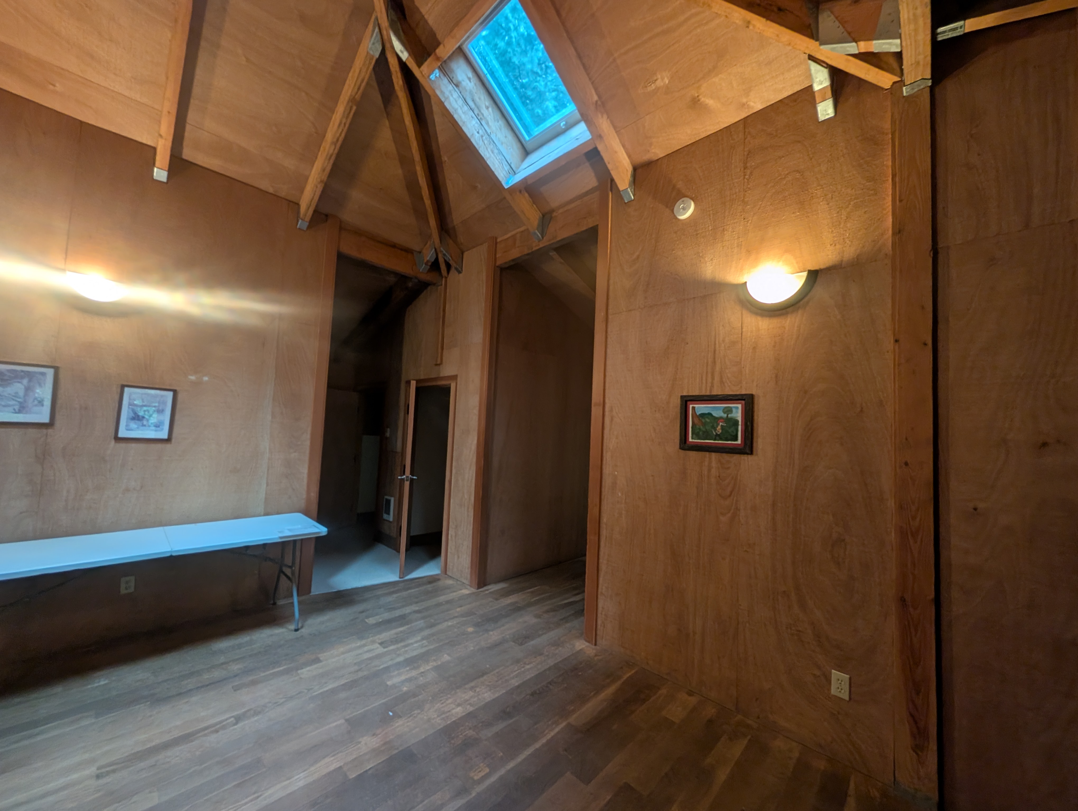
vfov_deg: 94.6
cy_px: 406
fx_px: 374
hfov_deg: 110.5
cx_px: 539
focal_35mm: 12
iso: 118
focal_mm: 2.02
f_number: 1.7
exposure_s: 1/30
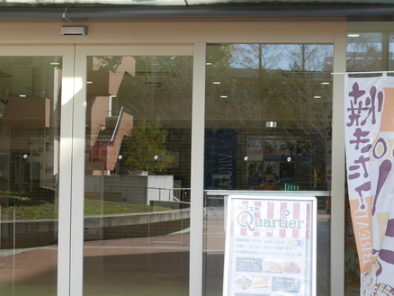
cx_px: 219
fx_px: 831
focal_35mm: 73
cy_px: 157
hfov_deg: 26.6
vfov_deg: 20.2
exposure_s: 1/400
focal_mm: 20
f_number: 3.5
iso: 200
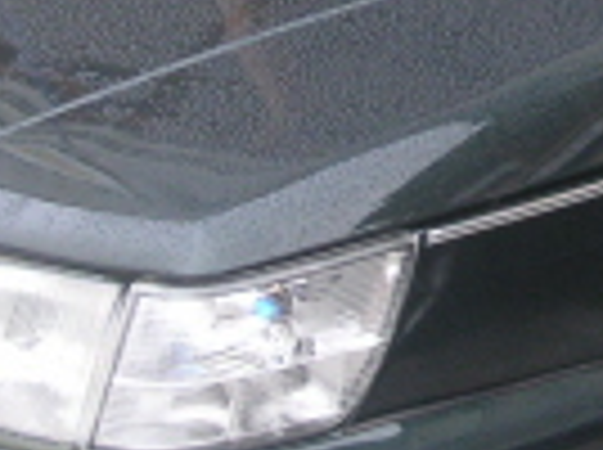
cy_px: -32
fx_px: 3078
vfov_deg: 8.3
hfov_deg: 11.0
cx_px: 670
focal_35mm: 177
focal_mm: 6.1
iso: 50
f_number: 2.8
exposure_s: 1/60
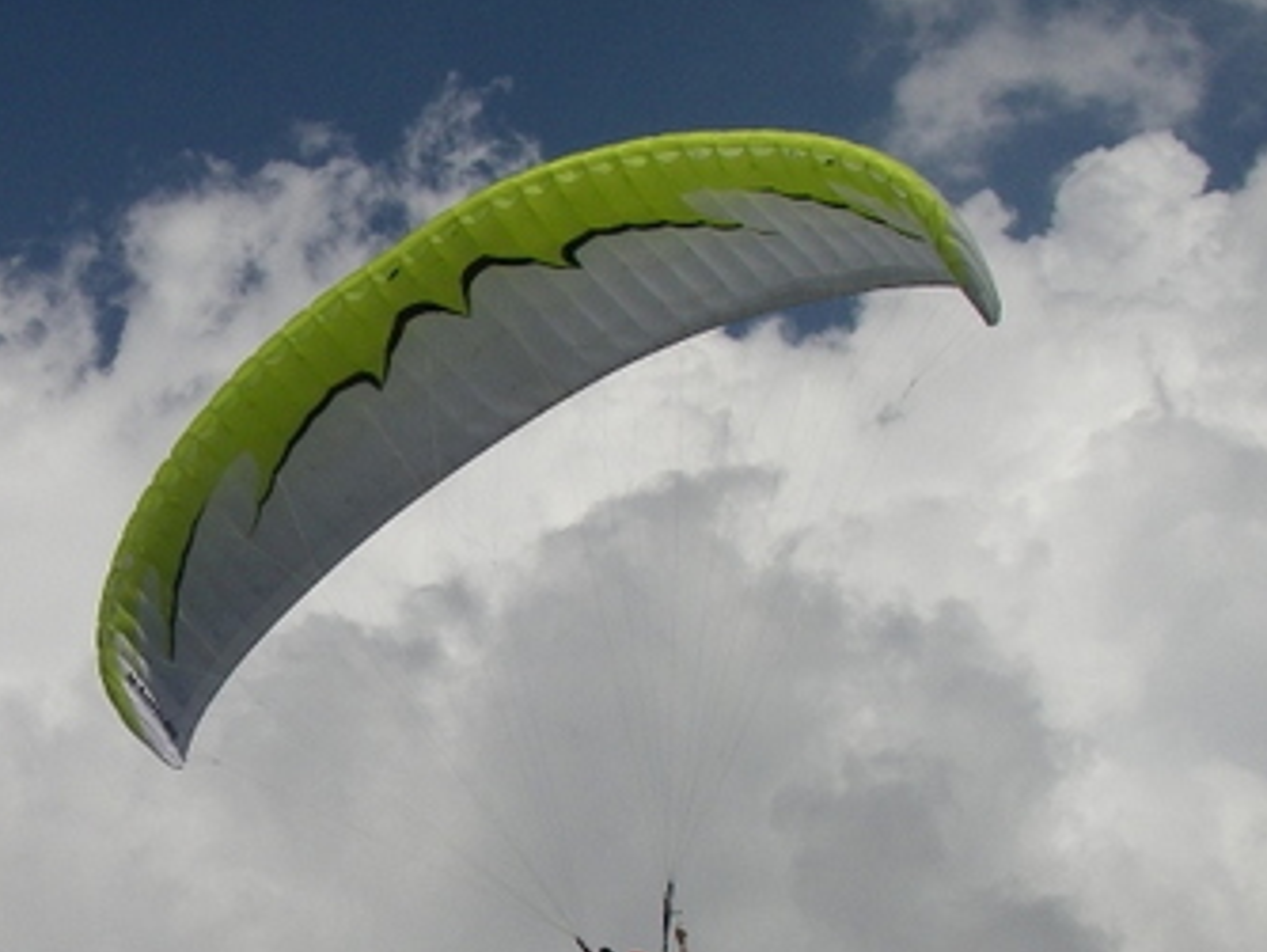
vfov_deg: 16.2
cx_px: -4
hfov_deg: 21.0
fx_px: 3297
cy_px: 846
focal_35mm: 90
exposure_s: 1/800
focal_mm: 6.3
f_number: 6.6
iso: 64
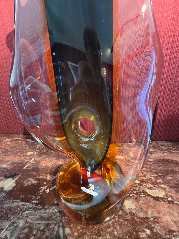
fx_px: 90
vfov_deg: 106.2
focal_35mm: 13
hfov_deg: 89.9
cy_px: 120
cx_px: 90
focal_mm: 2.2
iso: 1250
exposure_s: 1/25
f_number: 2.2
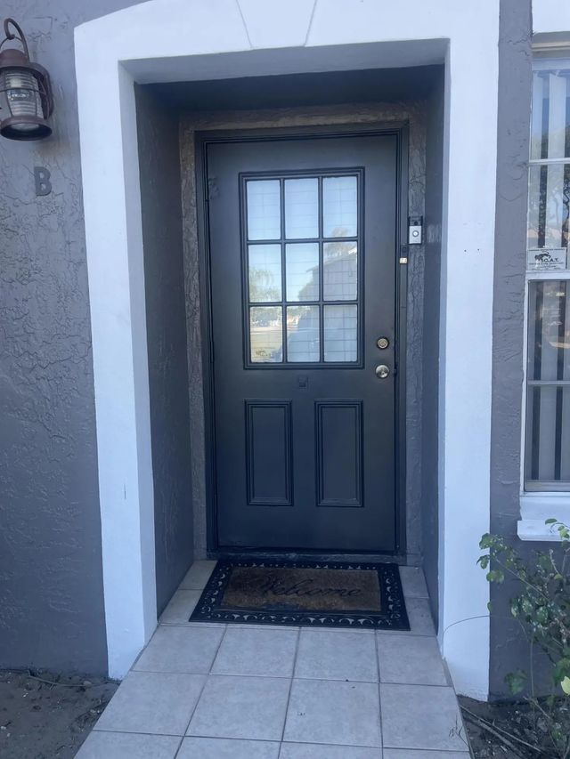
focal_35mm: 26
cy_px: 380
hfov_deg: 53.1
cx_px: 285
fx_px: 571
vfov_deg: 67.3
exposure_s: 1/373
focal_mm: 4.2
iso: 32
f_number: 1.6
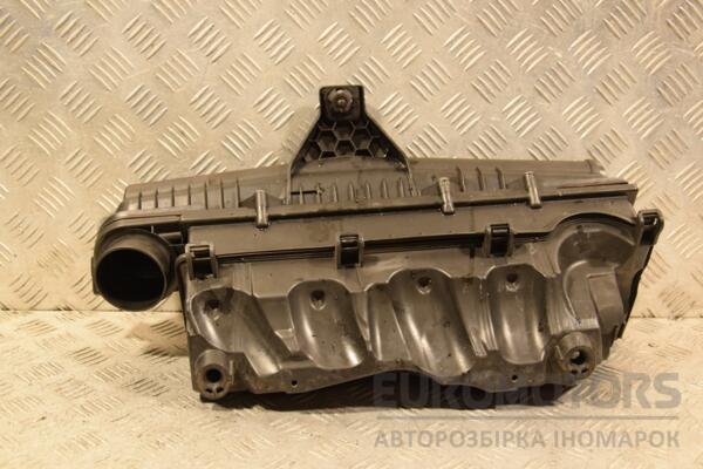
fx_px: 879
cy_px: 234
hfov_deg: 43.6
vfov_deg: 29.9
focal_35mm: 45
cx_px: 352
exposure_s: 1/100
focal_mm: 30
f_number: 5
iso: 800
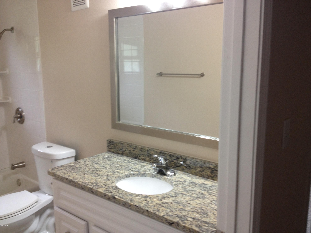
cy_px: 116
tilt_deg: -10.8
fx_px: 314
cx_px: 156
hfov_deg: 52.6
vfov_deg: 40.7
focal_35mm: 35
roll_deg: +0.8
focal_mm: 4.28
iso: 80
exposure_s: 1/20
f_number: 2.4
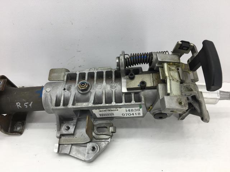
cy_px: 86
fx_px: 193
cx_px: 115
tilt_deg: -34.1
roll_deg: +3.9
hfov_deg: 61.7
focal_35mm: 29
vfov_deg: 48.2
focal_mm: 4.15
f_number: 2.2
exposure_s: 1/122
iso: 25
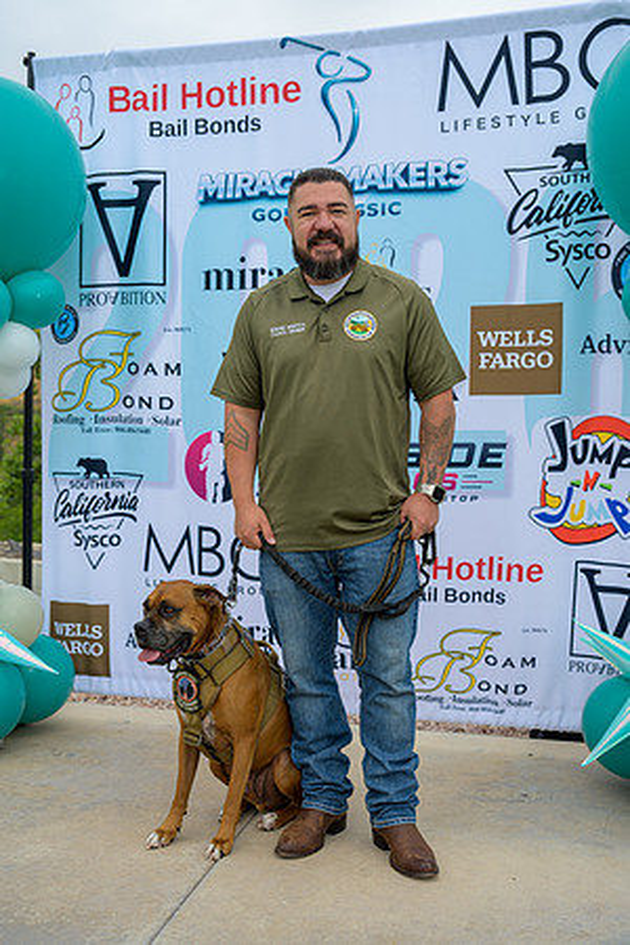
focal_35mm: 39
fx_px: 1024
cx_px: 315
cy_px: 472
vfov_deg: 49.6
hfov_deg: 34.2
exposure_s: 1/200
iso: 100
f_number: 4
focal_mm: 39
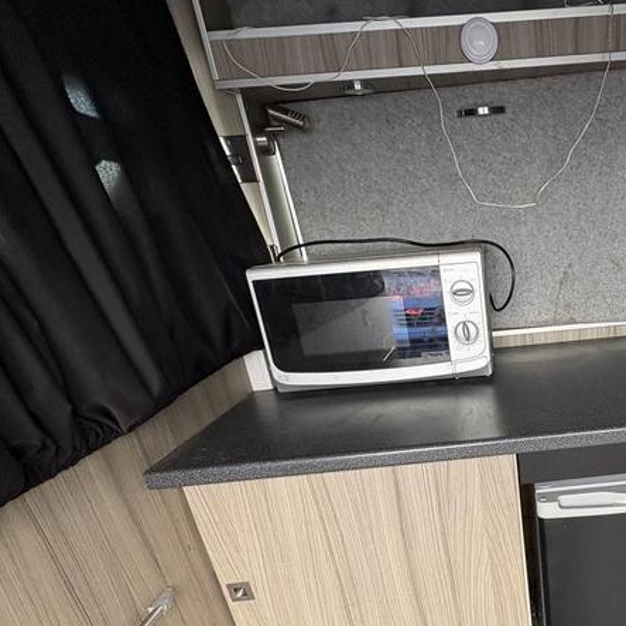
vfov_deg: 60.8
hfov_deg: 57.3
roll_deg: +3.5
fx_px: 511
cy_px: 437
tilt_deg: -26.8
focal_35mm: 25
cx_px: 517
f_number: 2.2
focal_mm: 2.22
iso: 100
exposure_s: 1/99
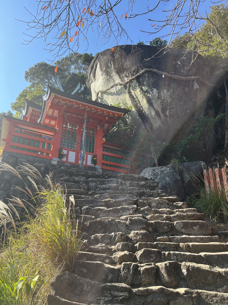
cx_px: 114
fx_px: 228
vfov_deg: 67.3
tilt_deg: +22.6
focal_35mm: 26
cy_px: 152
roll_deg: -2.9
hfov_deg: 53.1
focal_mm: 5.1
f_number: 1.6
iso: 50
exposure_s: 1/1117
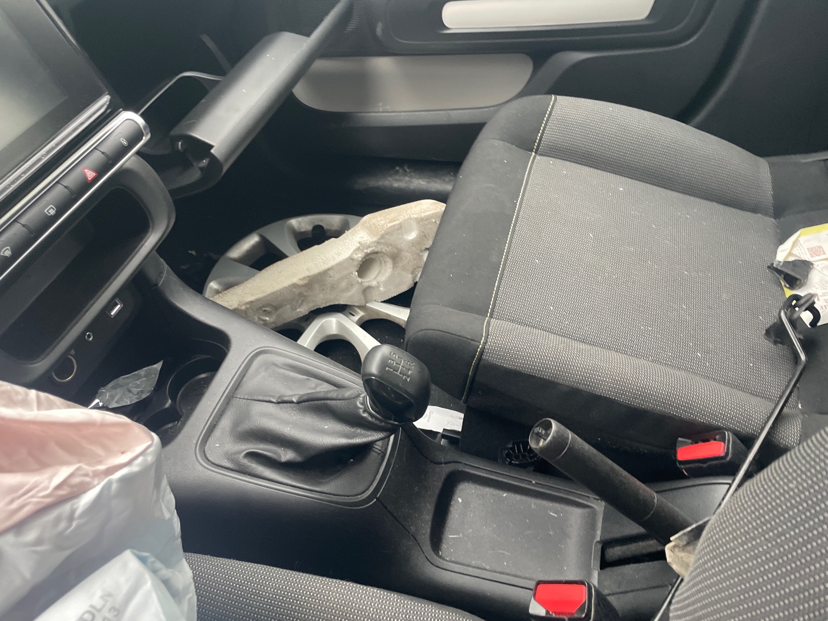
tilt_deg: -39.8
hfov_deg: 67.3
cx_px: 414
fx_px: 622
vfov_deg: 53.1
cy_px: 310
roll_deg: +5.8
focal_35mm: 26
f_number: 1.6
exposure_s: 1/60
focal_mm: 4.2
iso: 250
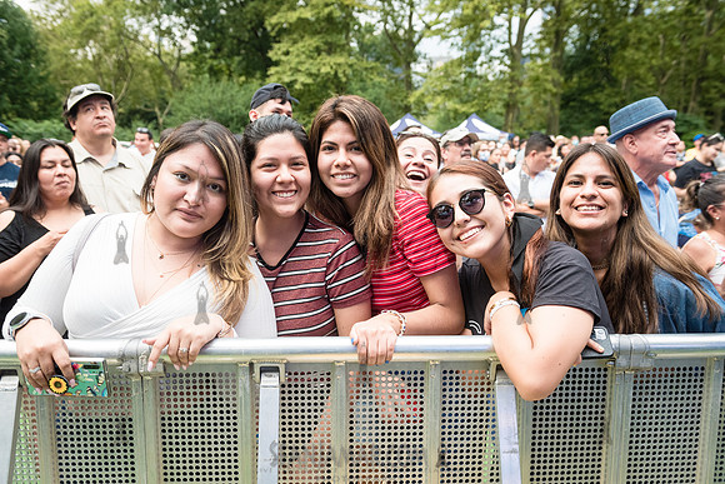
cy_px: 242
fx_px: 645
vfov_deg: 41.1
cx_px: 362
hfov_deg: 58.7
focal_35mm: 32
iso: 2000
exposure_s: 1/160
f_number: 4.5
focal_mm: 32
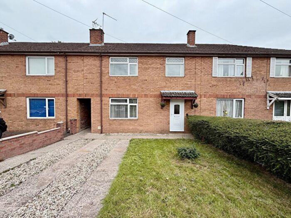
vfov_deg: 85.7
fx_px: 118
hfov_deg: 102.1
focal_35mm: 14
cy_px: 109
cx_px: 146
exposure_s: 1/658
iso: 40
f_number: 2.2
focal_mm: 2.22
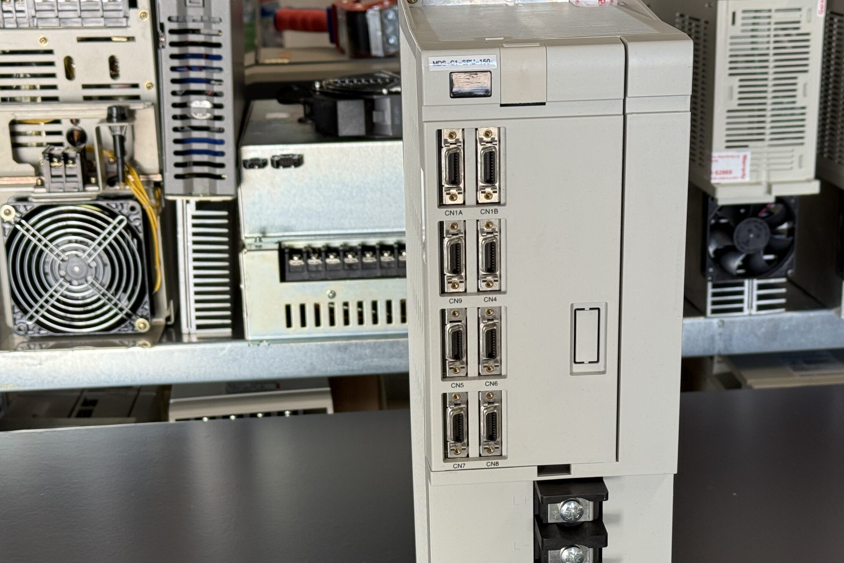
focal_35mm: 64
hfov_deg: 31.4
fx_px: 1500
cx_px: 456
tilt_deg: -19.7
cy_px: 376
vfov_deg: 21.2
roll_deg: +1.6
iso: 50
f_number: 1.78
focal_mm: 6.76
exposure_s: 1/100
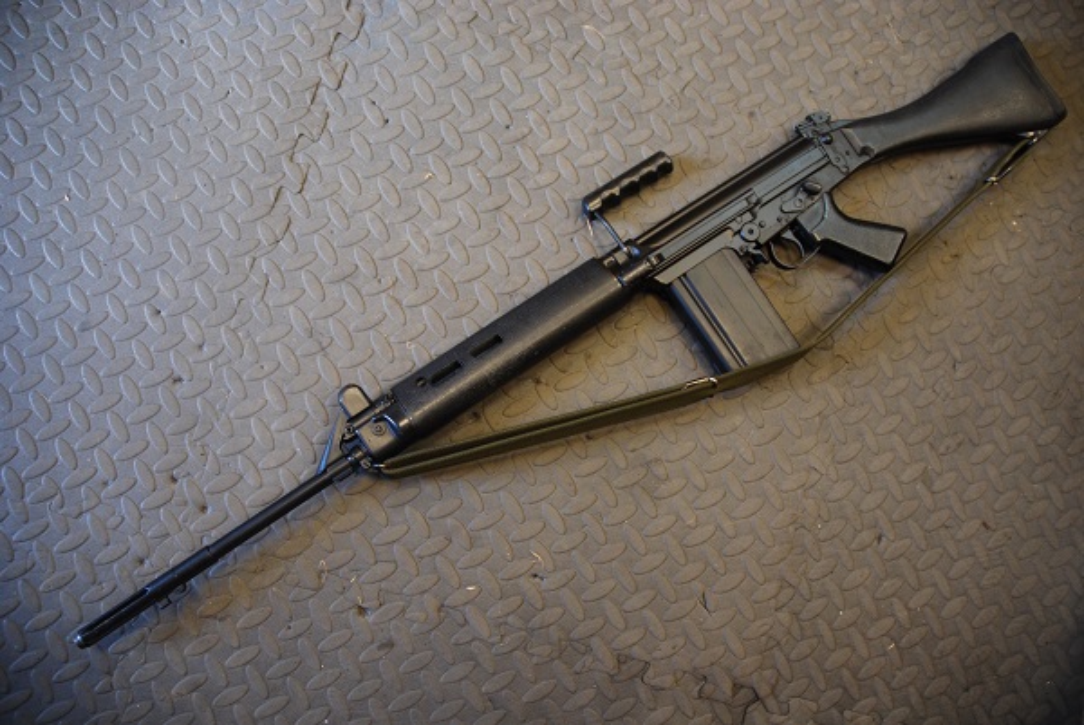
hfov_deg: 67.3
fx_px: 814
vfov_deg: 48.0
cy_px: 362
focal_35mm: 27
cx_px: 542
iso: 450
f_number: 3.5
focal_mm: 18
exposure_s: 1/30
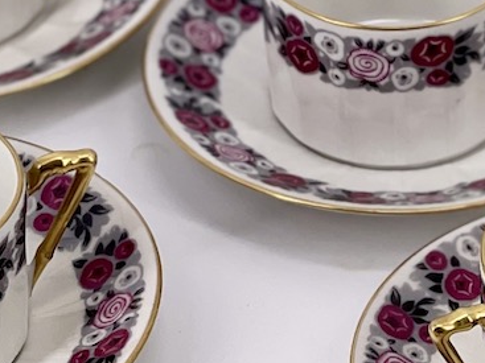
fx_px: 3810
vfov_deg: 5.5
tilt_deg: -38.7
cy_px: 285
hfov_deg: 7.2
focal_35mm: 272
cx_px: 667
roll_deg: -2.3
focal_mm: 6
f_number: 2
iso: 32
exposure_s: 1/333
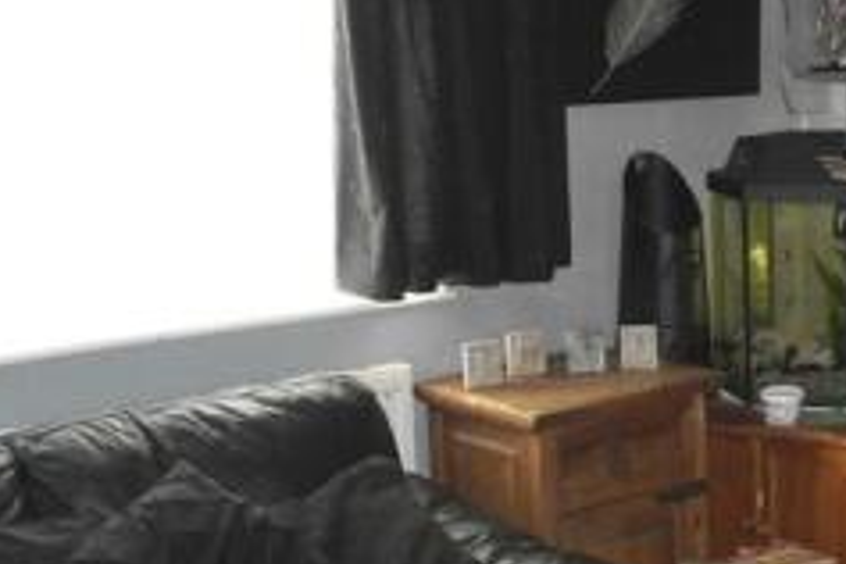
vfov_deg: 16.5
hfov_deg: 23.9
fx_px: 1950
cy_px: 287
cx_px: 726
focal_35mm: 83
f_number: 10
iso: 800
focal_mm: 20
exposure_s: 1/40
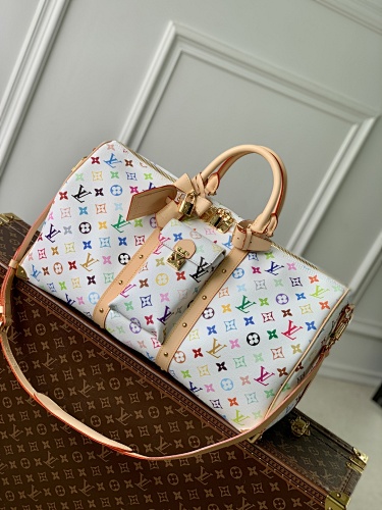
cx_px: 191
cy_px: 255
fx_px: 765
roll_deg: -26.5
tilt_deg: -19.8
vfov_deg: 36.8
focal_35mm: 52
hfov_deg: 28.0
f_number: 2.4
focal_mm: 6
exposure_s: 1/122
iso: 16
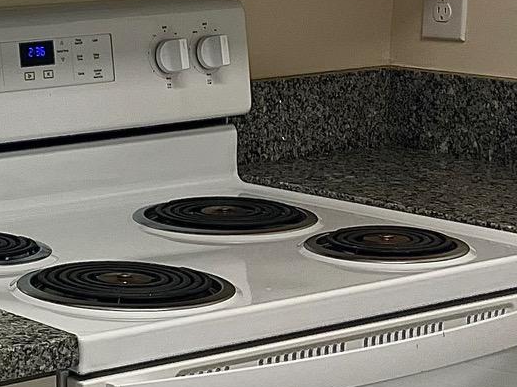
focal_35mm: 111
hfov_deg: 16.5
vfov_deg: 13.3
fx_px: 1657
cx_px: -211
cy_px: 241
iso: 40
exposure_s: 1/120
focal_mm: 3.99
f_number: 1.8
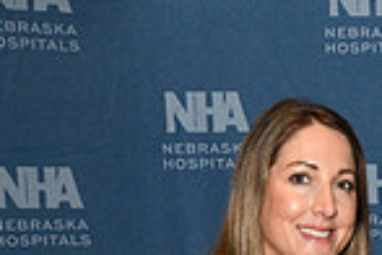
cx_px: 509
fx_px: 1592
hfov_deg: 13.2
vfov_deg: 8.7
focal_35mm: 150
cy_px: 483
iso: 6400
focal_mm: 38
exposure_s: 1/60
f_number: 11
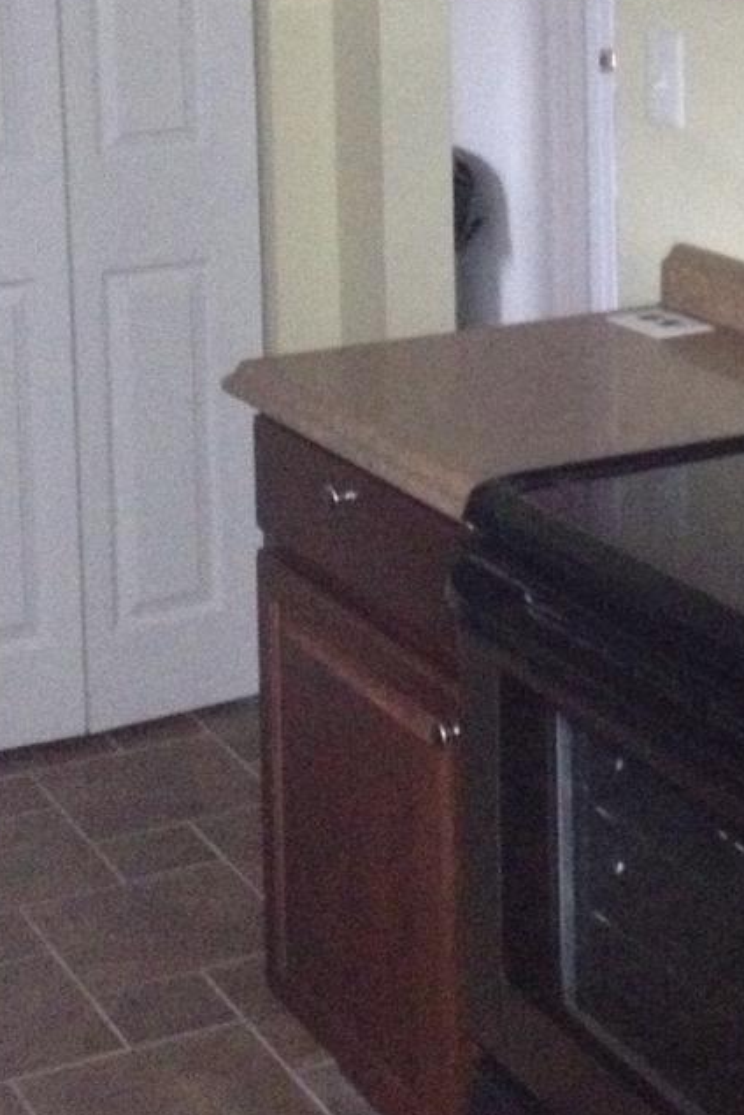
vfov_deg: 22.7
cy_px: 198
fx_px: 2725
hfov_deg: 15.5
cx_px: 567
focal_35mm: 88
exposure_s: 1/16
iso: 800
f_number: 2.4
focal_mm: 4.28
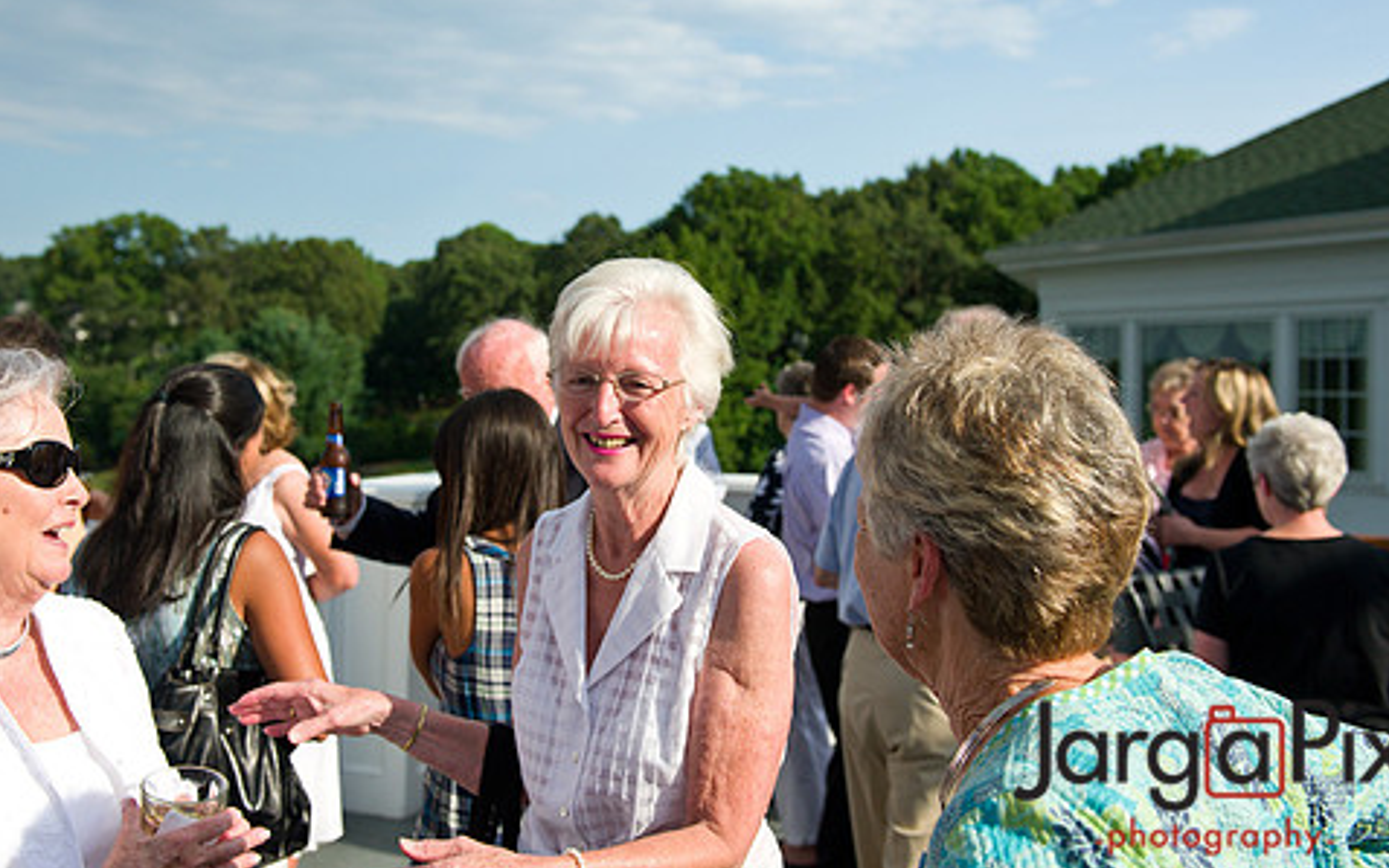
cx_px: 607
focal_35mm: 42
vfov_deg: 30.5
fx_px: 1590
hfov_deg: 47.1
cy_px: 337
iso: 400
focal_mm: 34
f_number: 4.5
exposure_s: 1/3200
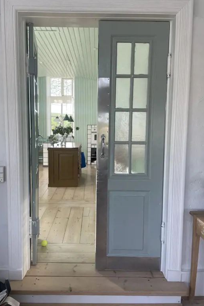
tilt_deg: -4.4
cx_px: 89
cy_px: 150
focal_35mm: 28
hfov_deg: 46.3
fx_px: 238
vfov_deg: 65.5
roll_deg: +0.2
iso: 32
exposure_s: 1/206
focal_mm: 4.2
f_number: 1.6
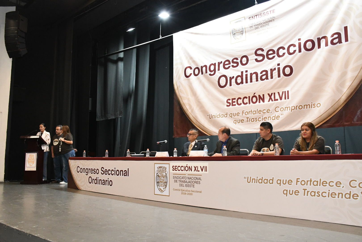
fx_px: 302
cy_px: 121
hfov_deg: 61.9
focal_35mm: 30
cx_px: 181
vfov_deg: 43.6
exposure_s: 1/100
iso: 6400
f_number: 5.6
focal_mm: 20
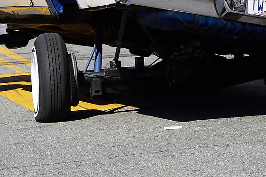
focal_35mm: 374
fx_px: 2763
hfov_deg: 5.5
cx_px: 133
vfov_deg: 3.7
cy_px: 10
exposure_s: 1/250
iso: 100
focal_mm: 105
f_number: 8
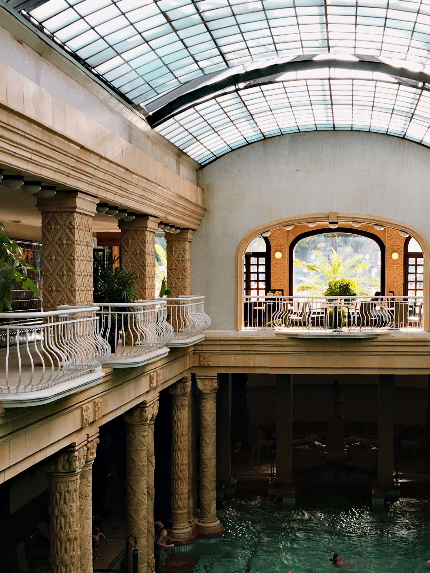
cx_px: 311
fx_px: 811
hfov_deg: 29.3
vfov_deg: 38.7
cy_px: 347
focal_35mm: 49
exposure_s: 1/102
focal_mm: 4.15
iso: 25
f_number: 2.2
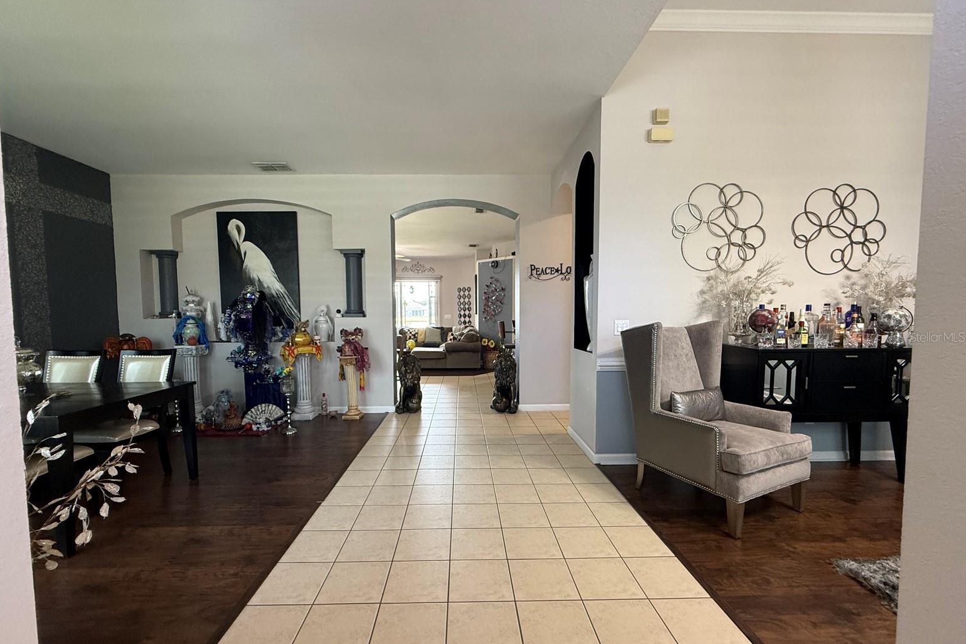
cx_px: 470
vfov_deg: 77.3
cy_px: 337
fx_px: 402
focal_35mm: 15
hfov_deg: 100.4
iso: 250
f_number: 2.2
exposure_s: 1/60
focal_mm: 2.22
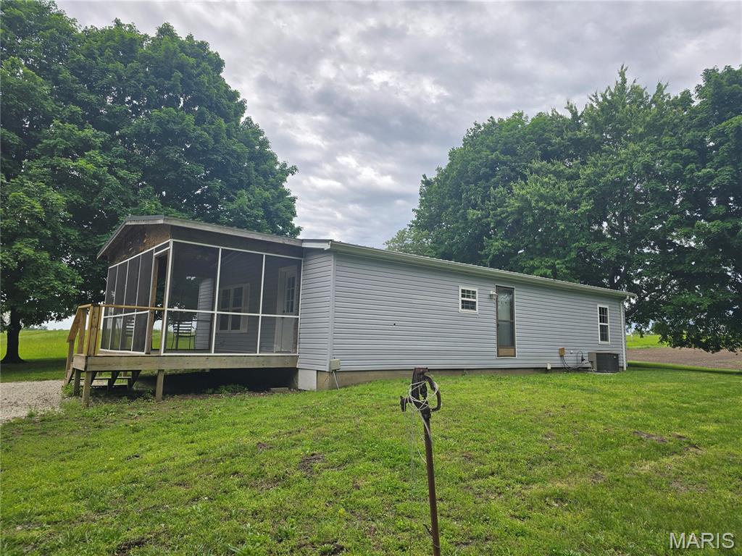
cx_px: 371
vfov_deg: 58.9
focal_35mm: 23
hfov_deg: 73.9
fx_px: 493
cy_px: 278
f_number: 1.7
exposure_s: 1/726
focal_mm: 6.3
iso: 12
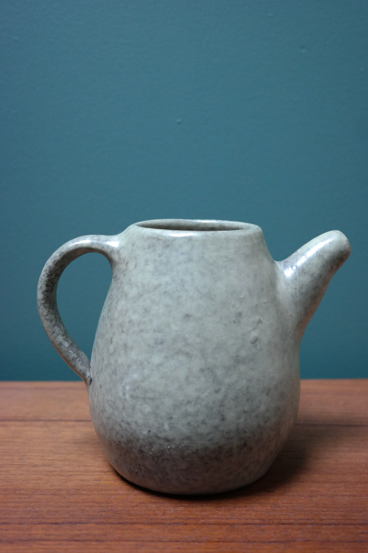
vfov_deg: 48.5
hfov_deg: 33.4
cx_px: 184
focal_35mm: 40
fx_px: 613
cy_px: 276
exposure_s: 1/50
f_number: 4
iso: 800
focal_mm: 26
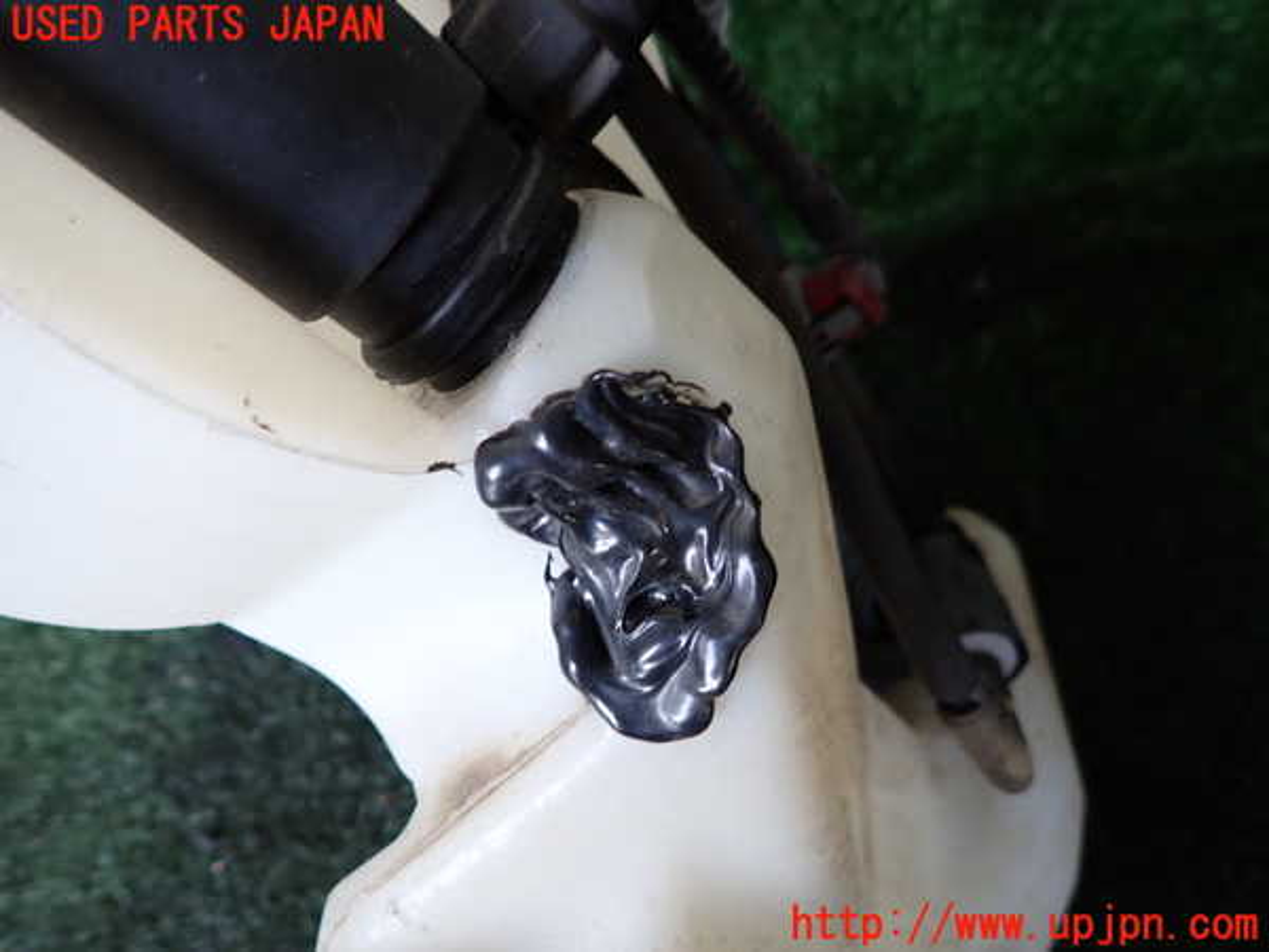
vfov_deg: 54.9
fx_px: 916
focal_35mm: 25
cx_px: 634
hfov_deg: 69.4
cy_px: 476
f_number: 2
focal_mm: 4.5
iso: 125
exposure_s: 1/60
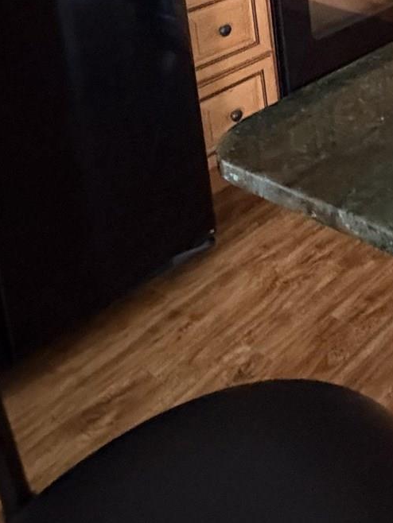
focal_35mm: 49
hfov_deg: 24.4
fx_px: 741
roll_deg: +2.8
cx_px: 558
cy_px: -130
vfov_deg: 31.4
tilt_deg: -9.7
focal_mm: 2.22
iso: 1000
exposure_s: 1/37
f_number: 2.2
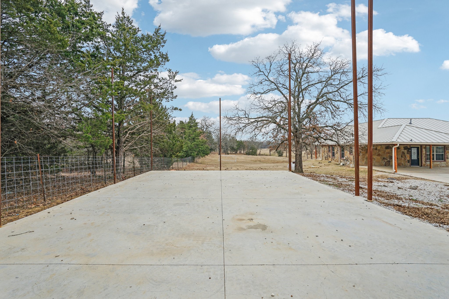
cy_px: 150
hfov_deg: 96.7
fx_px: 200
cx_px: 224
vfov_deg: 73.7
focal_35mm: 16
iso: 100
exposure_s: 1/125
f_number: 8
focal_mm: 16
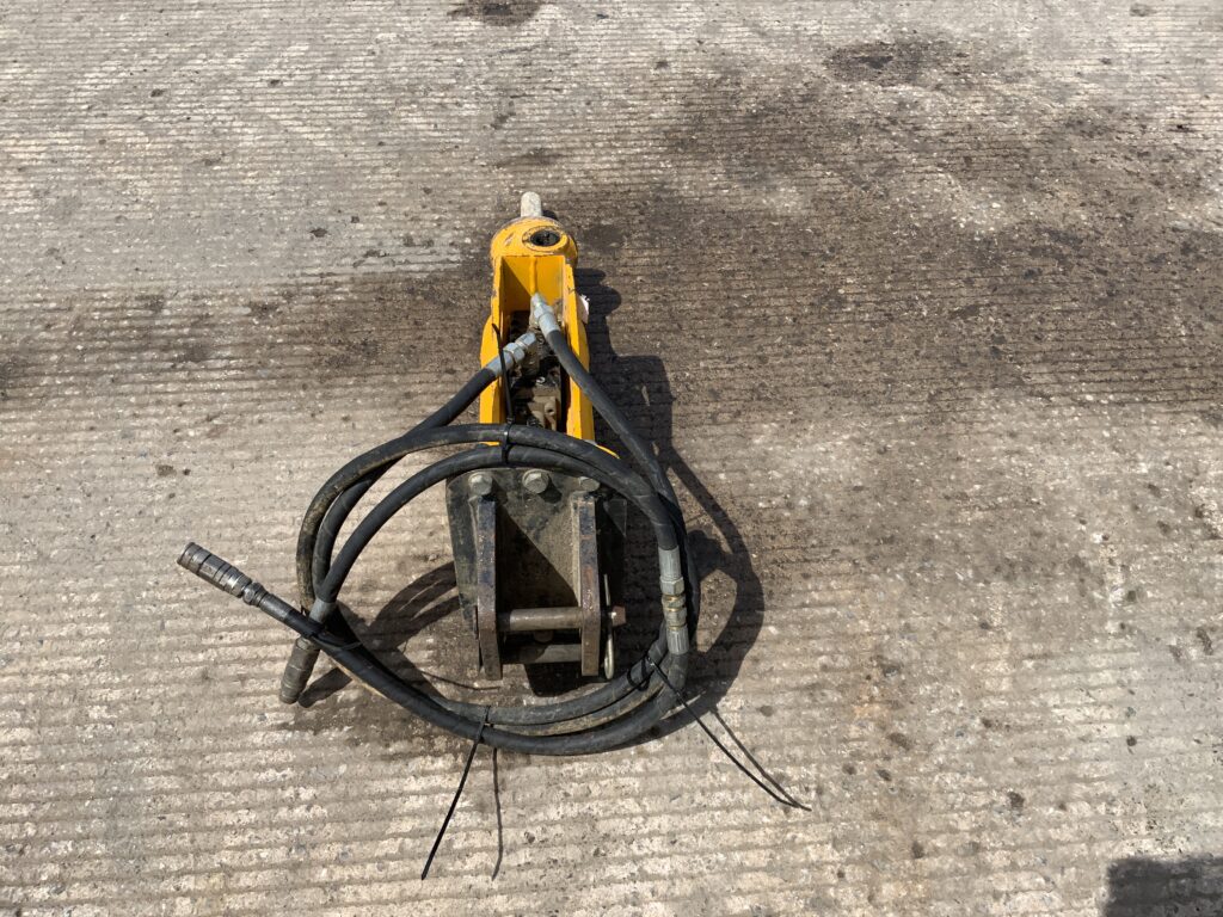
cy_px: 458
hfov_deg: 61.7
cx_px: 612
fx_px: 1025
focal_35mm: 29
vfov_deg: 48.2
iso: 20
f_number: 1.8
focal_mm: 3
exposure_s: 1/2141
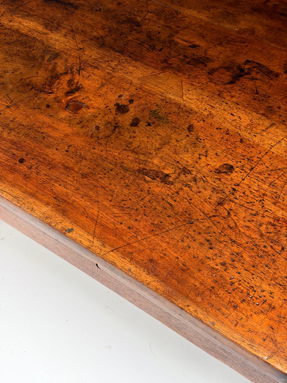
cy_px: 192
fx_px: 531
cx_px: 144
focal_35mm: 48
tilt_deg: -46.8
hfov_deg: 30.3
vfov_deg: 39.7
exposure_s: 1/54
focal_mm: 6.93
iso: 250
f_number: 1.8
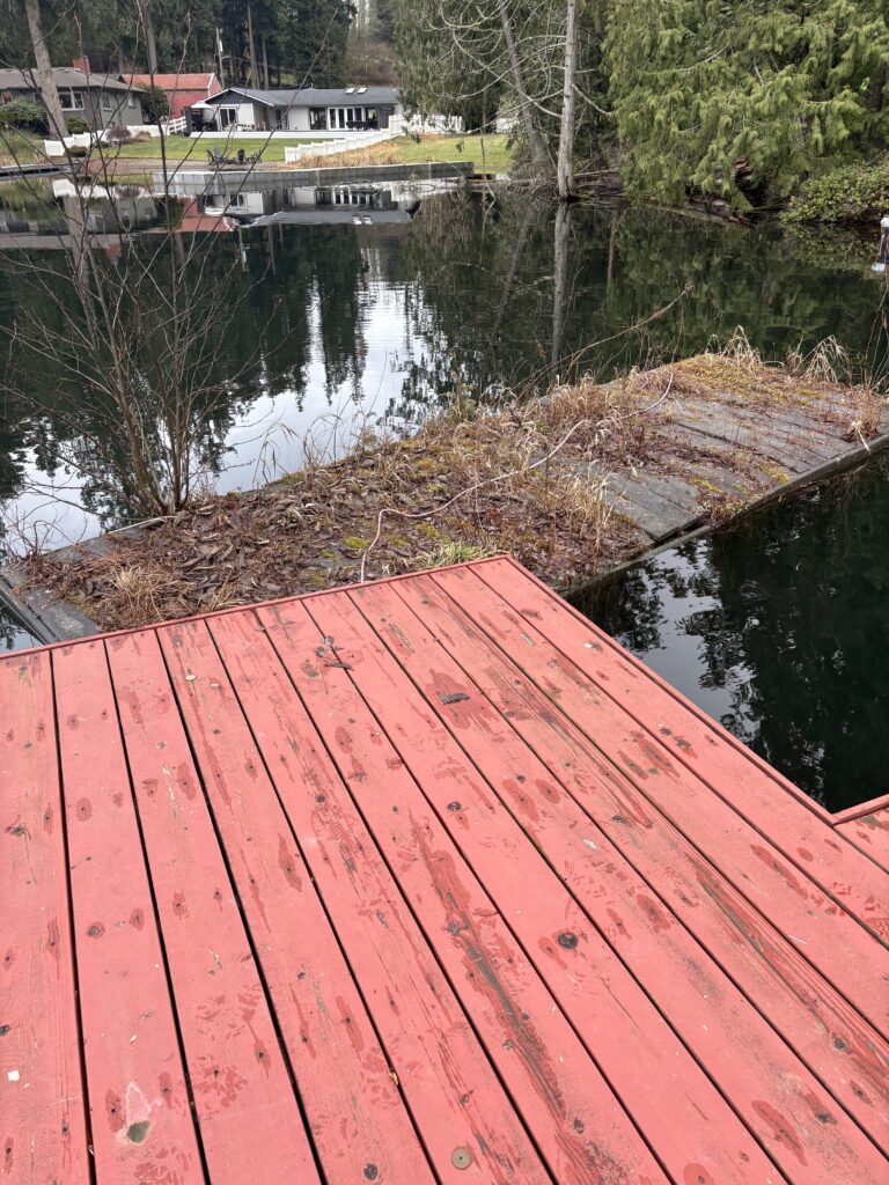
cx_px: 444
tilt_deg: -27.2
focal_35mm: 26
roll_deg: +0.7
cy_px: 592
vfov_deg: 67.3
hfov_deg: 53.1
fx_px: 890
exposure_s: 1/121
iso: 50
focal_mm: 5.96
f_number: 1.6
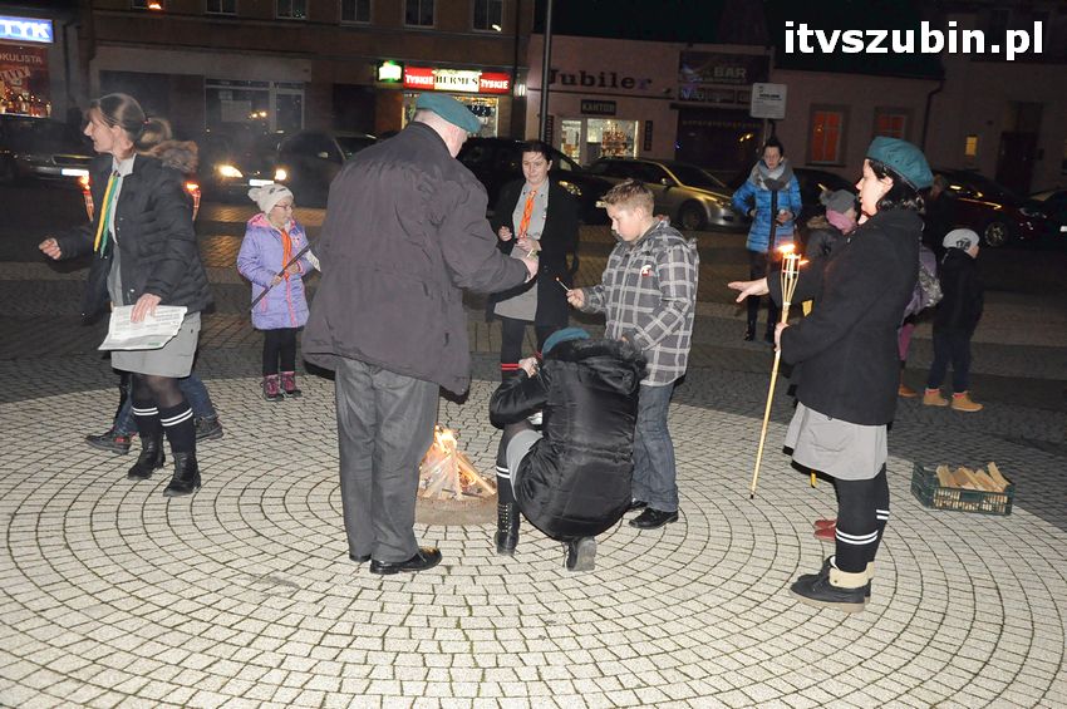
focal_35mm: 36
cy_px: 354
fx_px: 1066
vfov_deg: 36.8
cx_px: 534
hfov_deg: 53.2
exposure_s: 1/60
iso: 3200
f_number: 5.6
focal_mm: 24
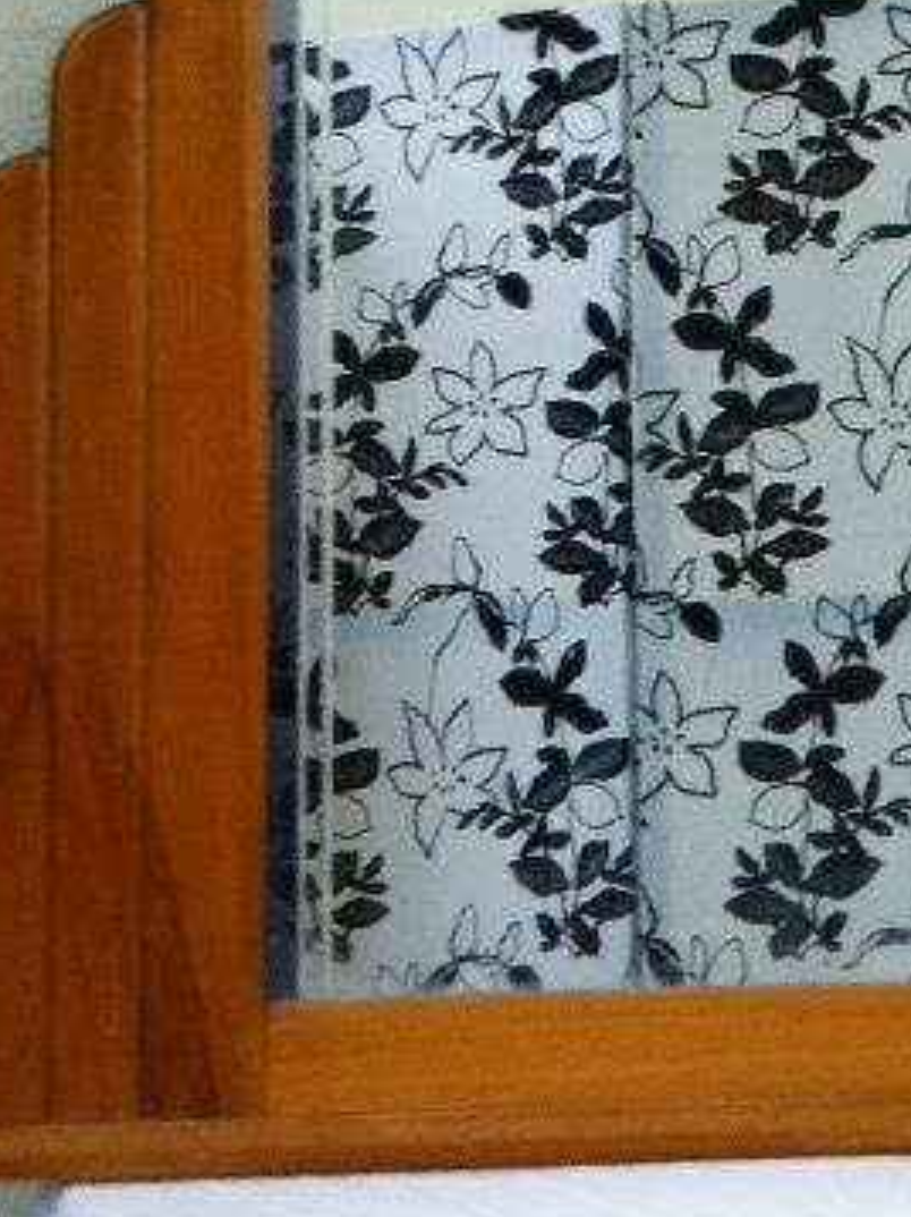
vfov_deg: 13.0
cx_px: 721
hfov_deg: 9.7
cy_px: 442
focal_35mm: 152
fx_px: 5340
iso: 400
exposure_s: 1/20
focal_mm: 15.1
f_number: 5.2
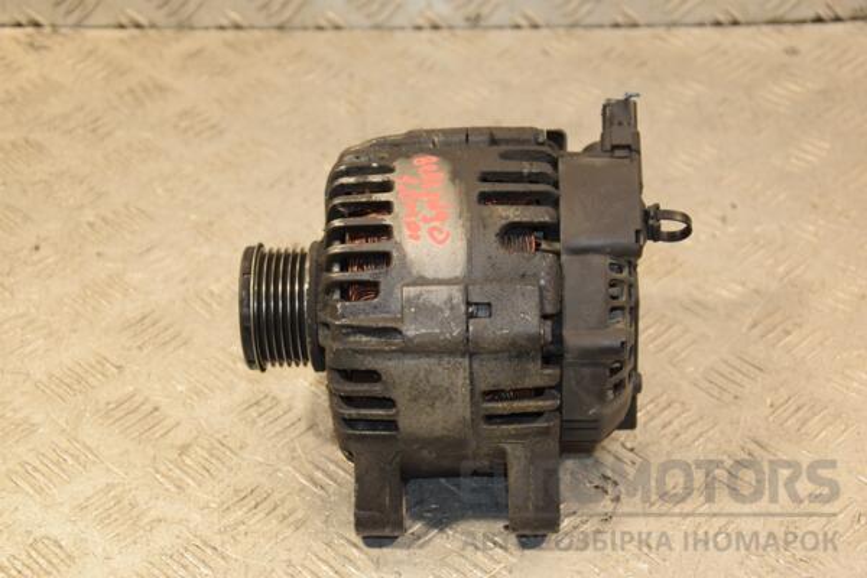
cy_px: 289
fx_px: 1806
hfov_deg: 27.0
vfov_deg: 18.2
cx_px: 434
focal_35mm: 75
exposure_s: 1/125
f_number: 5
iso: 800
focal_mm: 50
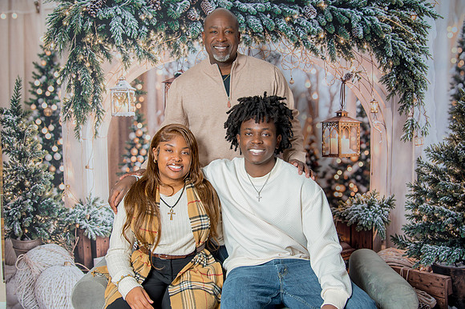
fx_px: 477
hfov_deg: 52.0
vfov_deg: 36.0
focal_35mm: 37
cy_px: 160
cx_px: 227
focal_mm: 34
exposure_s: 1/200
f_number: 4
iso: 100
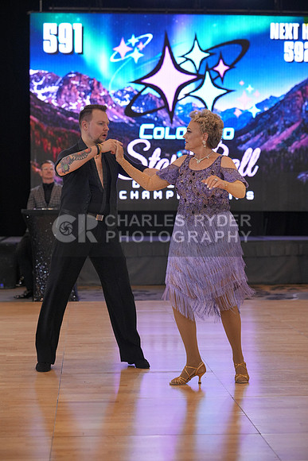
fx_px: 1052
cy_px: 230
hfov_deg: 16.7
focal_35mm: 82
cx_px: 154
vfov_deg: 24.8
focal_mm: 82
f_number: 3.5
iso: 2000
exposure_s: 1/500
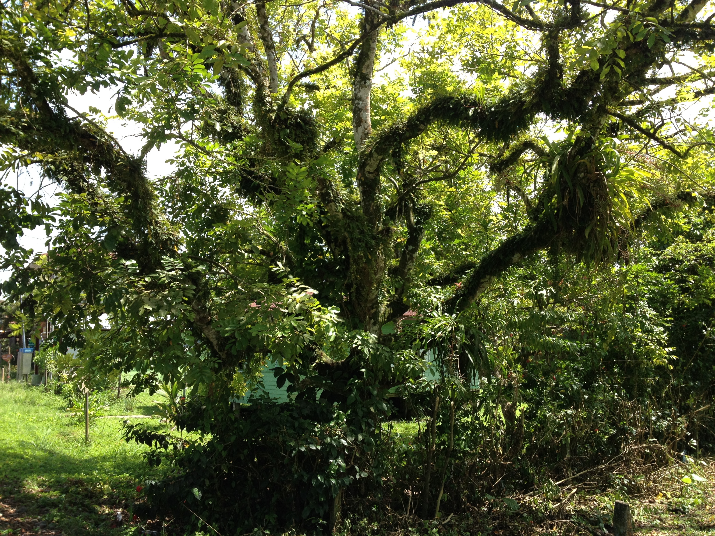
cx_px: 358
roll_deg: +0.9
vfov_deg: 40.7
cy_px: 268
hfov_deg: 52.6
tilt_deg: +2.8
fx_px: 723
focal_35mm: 35
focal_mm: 4.28
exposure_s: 1/468
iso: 50
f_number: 2.4
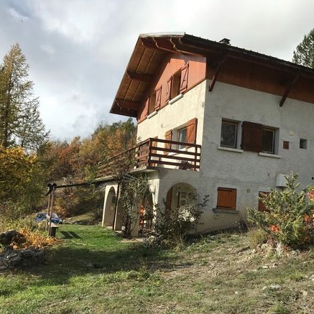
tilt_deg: +7.7
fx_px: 349
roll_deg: -4.3
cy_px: 160
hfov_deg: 48.0
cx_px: 195
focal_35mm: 34
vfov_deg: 48.4
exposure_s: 1/3096
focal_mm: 3.99
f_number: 1.8
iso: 20
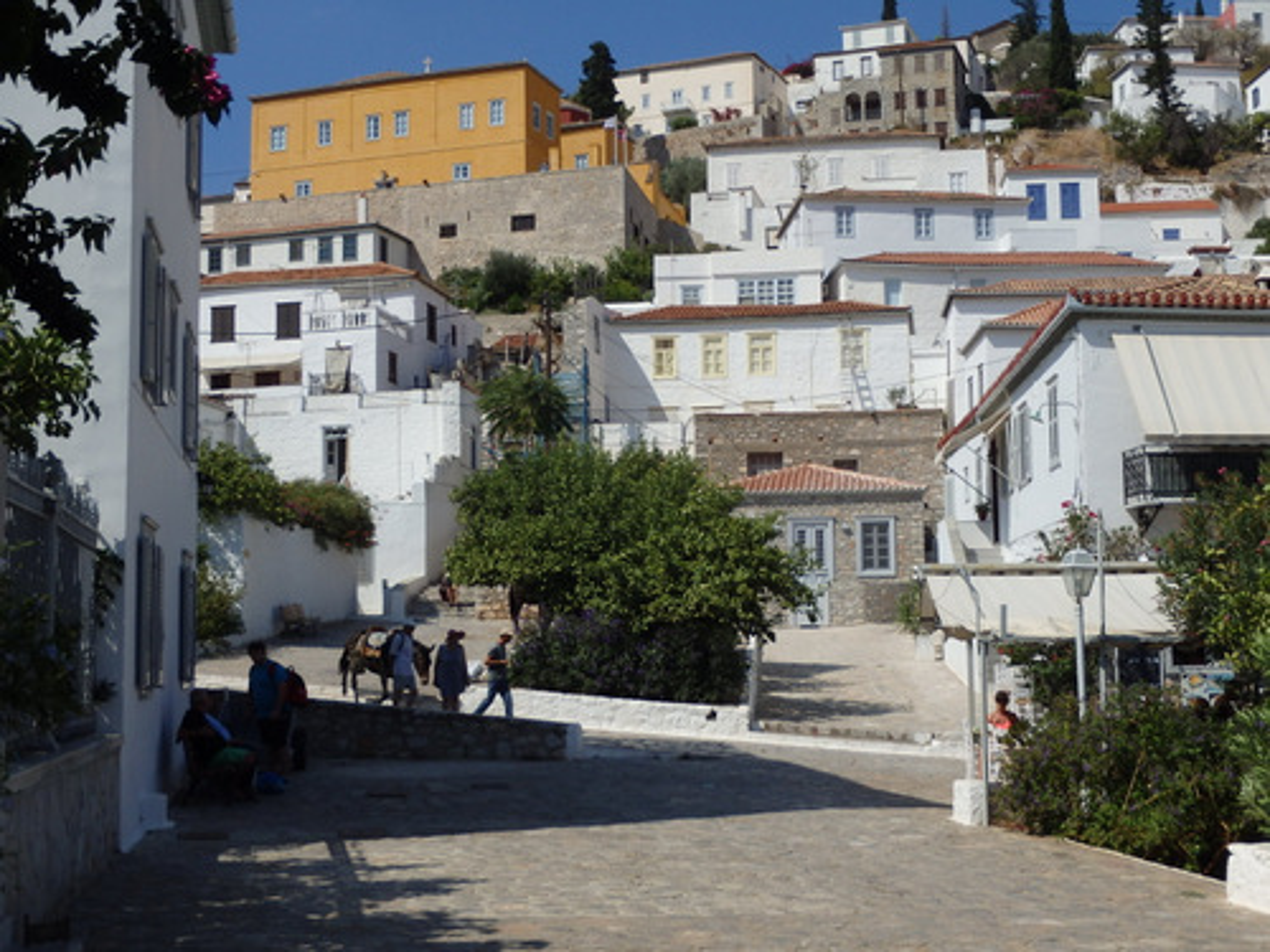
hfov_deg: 41.2
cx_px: 635
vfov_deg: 31.5
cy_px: 476
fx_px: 1688
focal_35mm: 46
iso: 125
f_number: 14
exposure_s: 1/160
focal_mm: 8.3
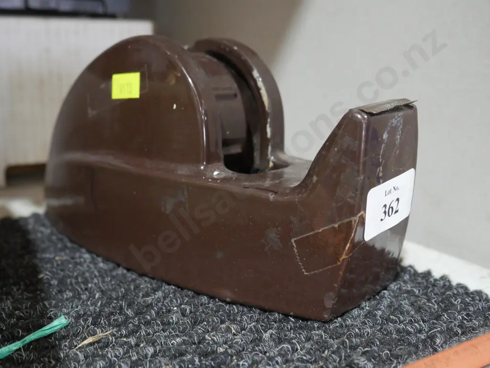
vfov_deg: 36.0
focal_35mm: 40
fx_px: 566
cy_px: 184
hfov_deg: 46.8
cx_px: 245
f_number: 4.5
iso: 2000
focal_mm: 20
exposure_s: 1/60
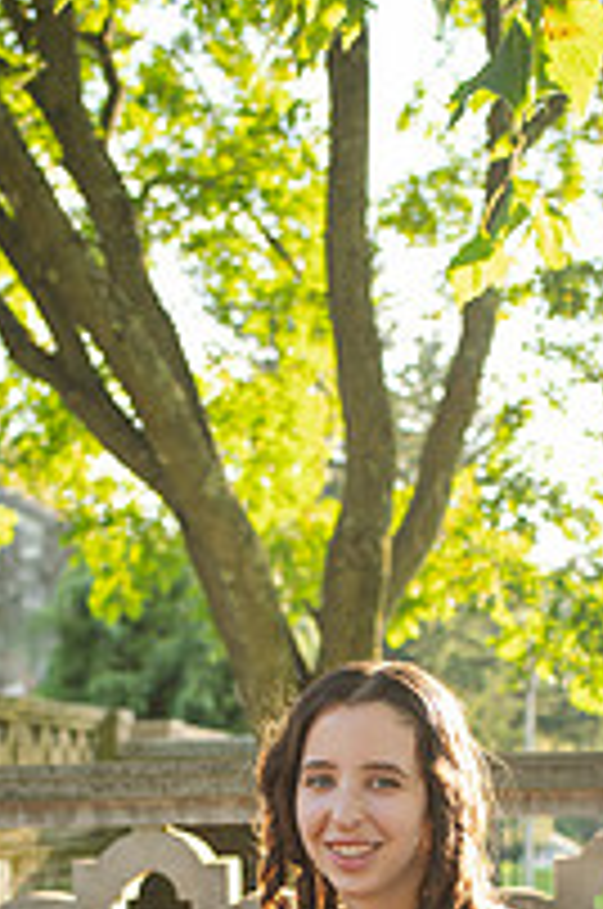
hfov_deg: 17.4
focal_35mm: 78
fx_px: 1966
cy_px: 936
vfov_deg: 24.7
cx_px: 367
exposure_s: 1/320
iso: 200
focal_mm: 35
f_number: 3.2
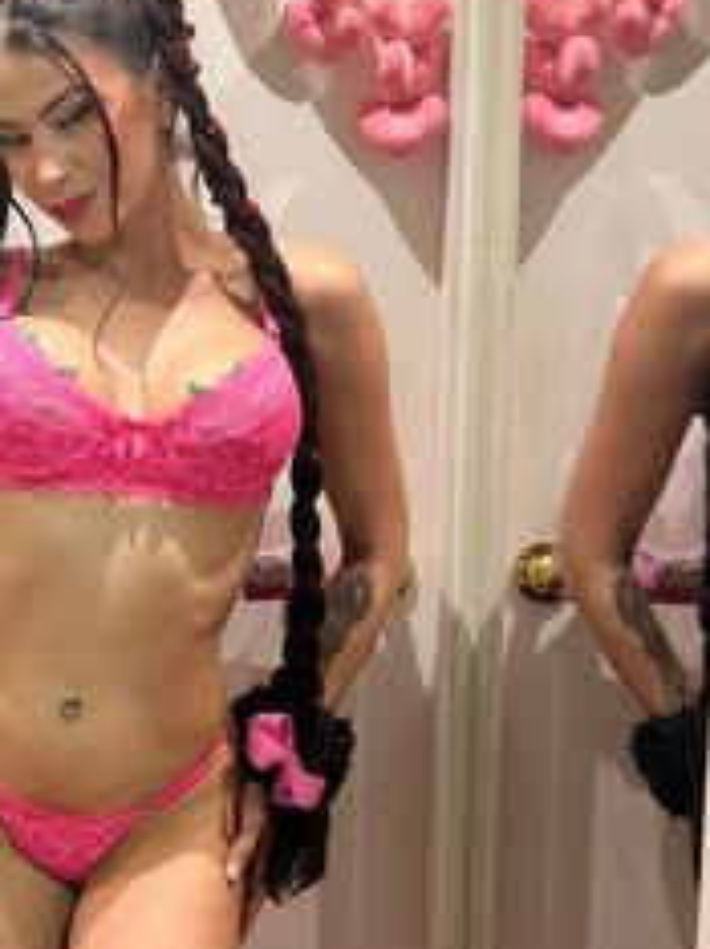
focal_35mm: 52
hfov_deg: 27.3
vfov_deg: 36.8
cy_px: 432
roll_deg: +0.7
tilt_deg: -10.3
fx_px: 1425
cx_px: 126
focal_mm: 5.1
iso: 200
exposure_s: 1/60
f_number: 1.6
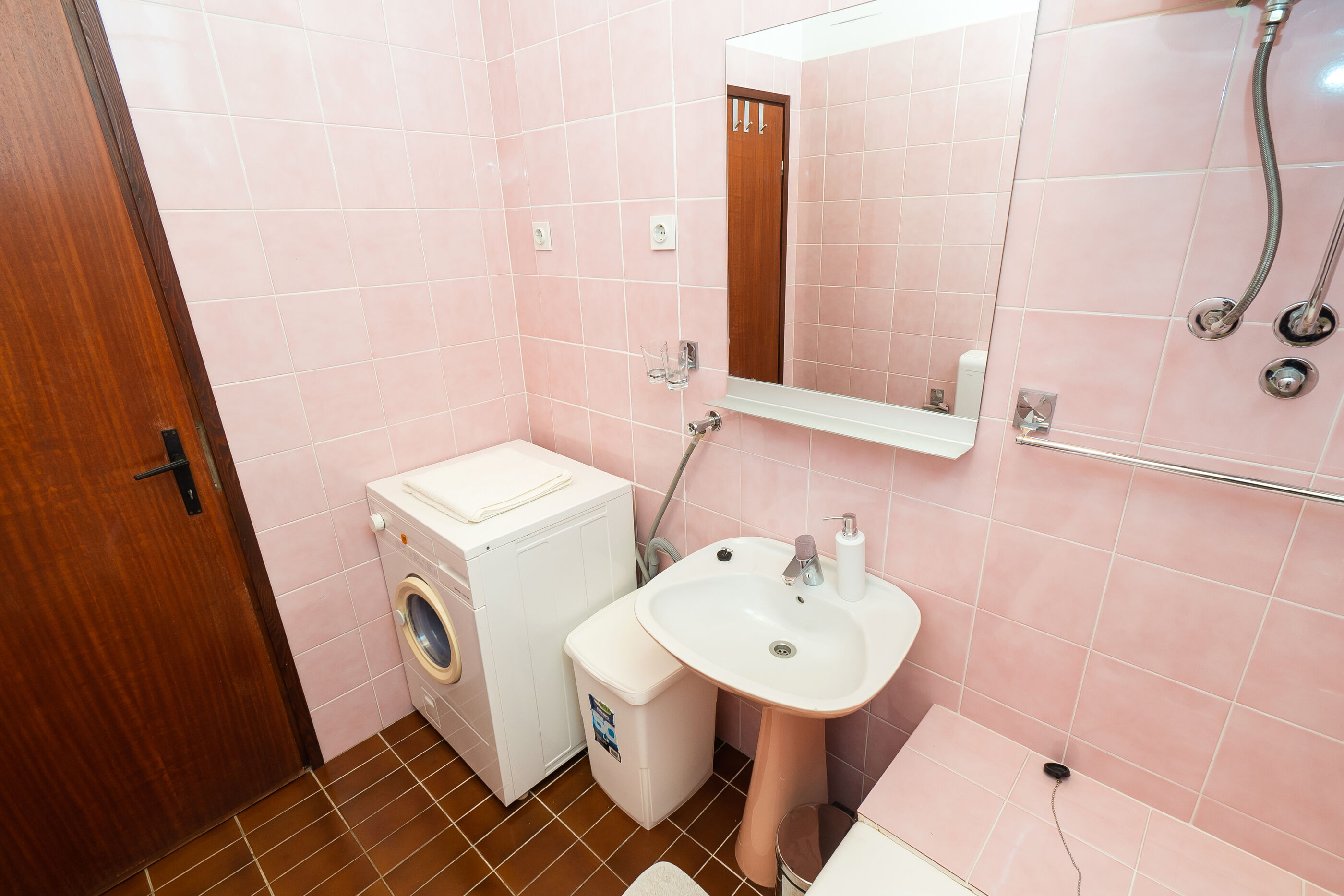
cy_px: 448
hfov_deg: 100.4
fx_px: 560
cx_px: 672
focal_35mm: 15
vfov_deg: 77.3
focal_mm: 10
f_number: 8
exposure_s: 1/200
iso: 160
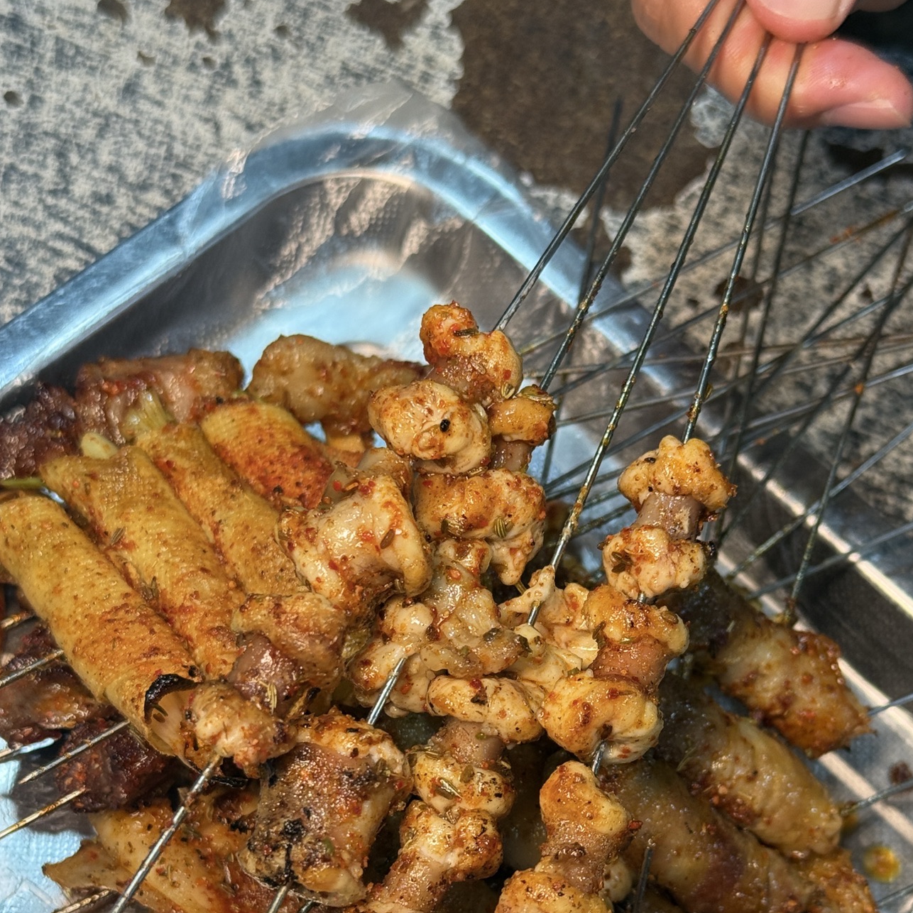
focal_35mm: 66
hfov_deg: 26.1
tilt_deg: -64.9
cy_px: 682
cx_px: 510
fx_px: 1969
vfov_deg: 25.8
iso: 64
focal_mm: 6.76
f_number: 1.78
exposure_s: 1/100
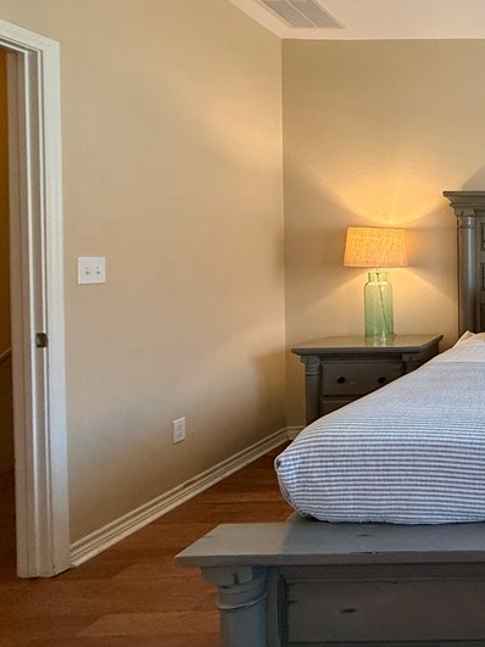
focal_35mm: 27
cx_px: 614
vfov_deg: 64.8
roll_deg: +0.7
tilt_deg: -0.8
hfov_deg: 36.2
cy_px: 263
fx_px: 505
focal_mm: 2.22
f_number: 2.2
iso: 250
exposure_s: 1/120
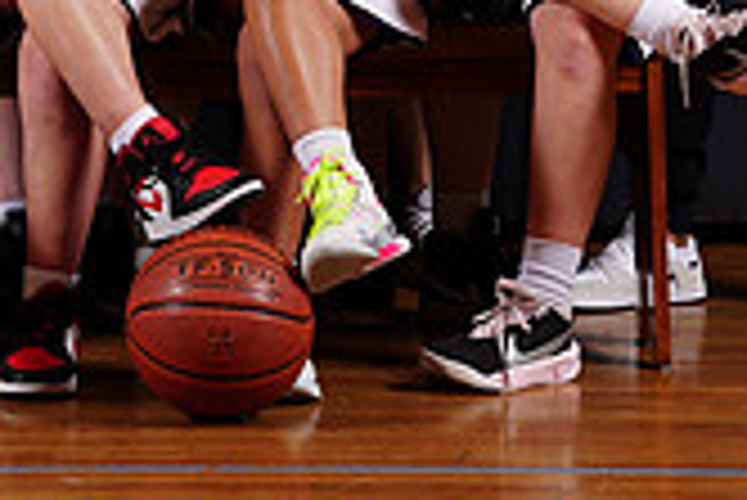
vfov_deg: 6.1
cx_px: 68
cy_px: -318
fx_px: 4652
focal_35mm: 224
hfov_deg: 9.1
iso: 200
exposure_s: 1/200
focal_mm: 64
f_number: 5.6
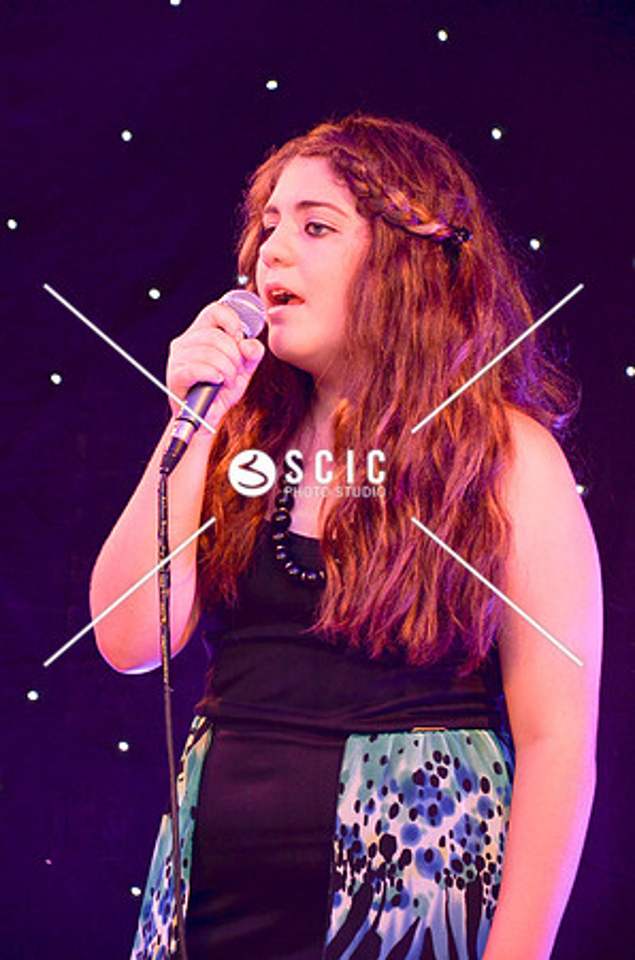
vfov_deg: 13.1
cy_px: 480
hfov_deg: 8.7
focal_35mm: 158
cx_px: 318
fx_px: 4186
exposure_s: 1/60
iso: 800
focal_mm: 105
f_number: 5.6
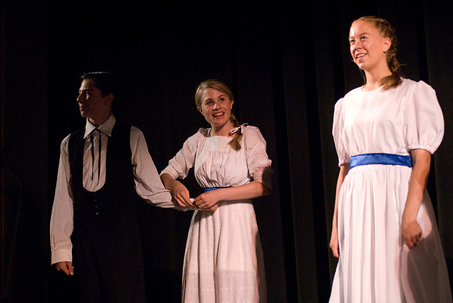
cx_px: 226
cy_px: 152
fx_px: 1511
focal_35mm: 120
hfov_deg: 17.0
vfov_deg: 11.4
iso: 1600
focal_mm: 80
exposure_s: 1/100
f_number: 2.8
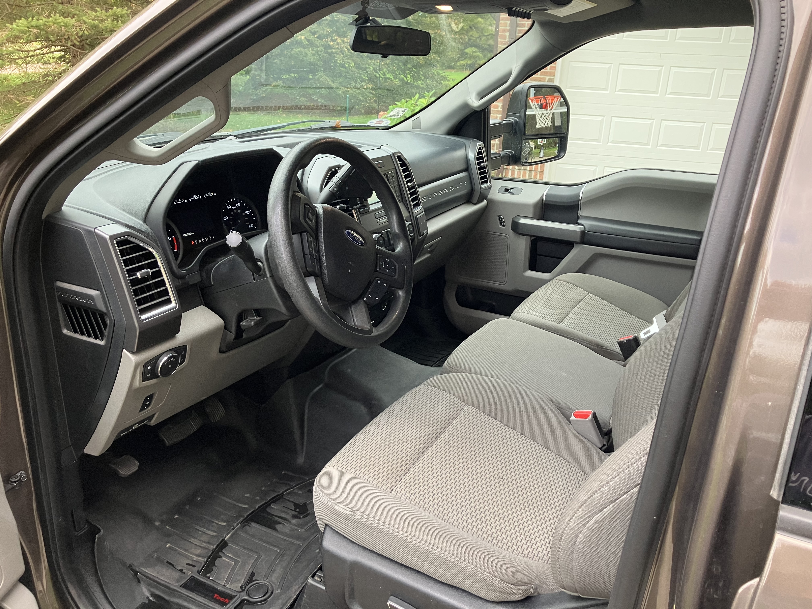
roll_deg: -2.4
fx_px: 657
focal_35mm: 28
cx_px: 406
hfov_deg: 63.4
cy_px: 304
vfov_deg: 49.7
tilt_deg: -19.3
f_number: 1.8
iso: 80
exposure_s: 1/63
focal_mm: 3.99
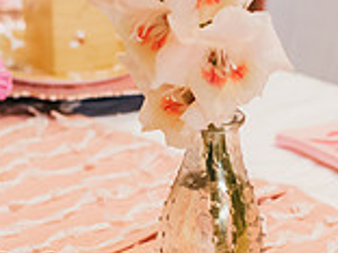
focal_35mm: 179
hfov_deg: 11.0
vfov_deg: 8.3
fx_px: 1748
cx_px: 204
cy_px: 103
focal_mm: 50
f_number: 3.2
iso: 2000
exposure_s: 1/200
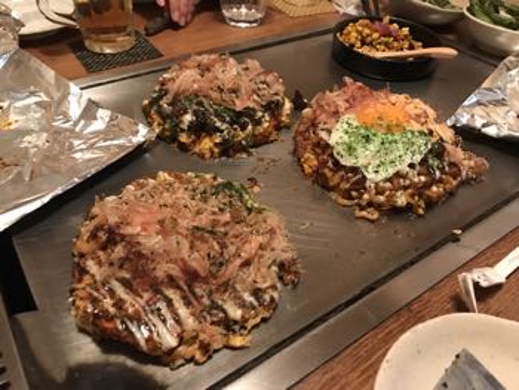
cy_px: 195
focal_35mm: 28
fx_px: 420
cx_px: 260
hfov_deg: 63.4
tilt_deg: -41.0
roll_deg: -3.8
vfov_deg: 49.8
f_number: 1.8
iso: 100
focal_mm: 3.99
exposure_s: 1/14
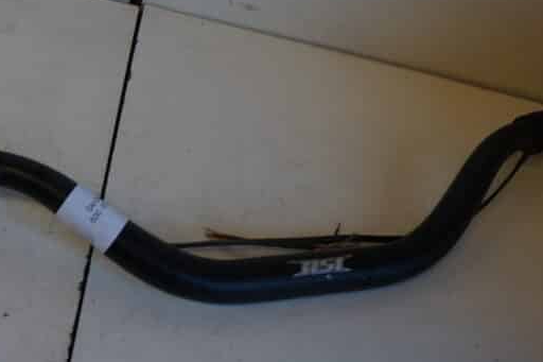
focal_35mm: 54
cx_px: 176
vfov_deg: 25.0
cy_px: 144
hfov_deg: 36.5
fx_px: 814
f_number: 4
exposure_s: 1/60
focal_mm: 18
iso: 250
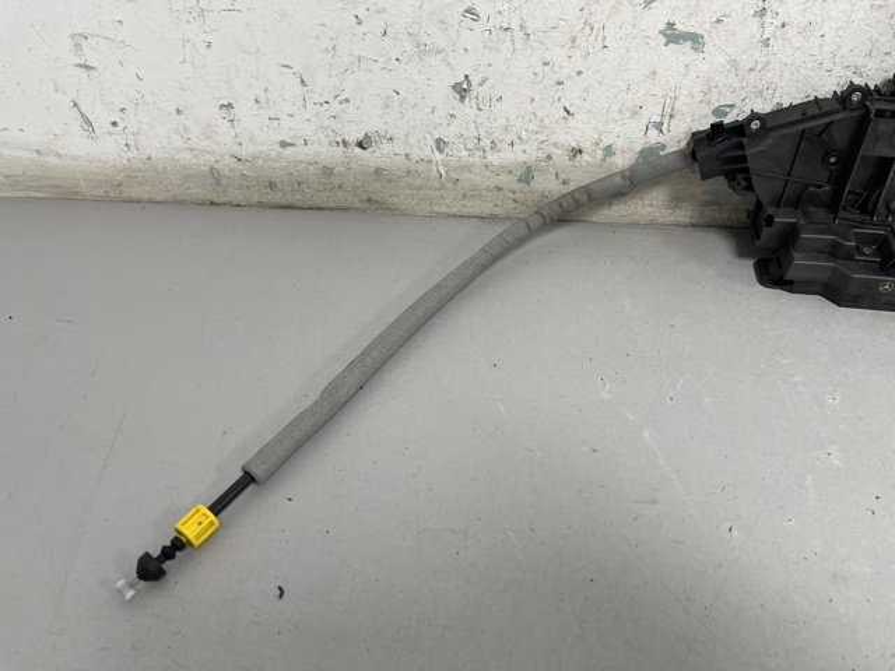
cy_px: 336
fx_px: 646
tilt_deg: -41.4
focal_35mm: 25
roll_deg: +1.2
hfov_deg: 69.4
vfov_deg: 54.9
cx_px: 448
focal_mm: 5.1
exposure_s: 1/100
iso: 100
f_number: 1.6
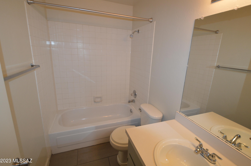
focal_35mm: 16
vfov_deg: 73.6
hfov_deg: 96.8
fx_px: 111
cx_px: 130
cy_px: 80
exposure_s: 1/60
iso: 400
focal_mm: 10
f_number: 4
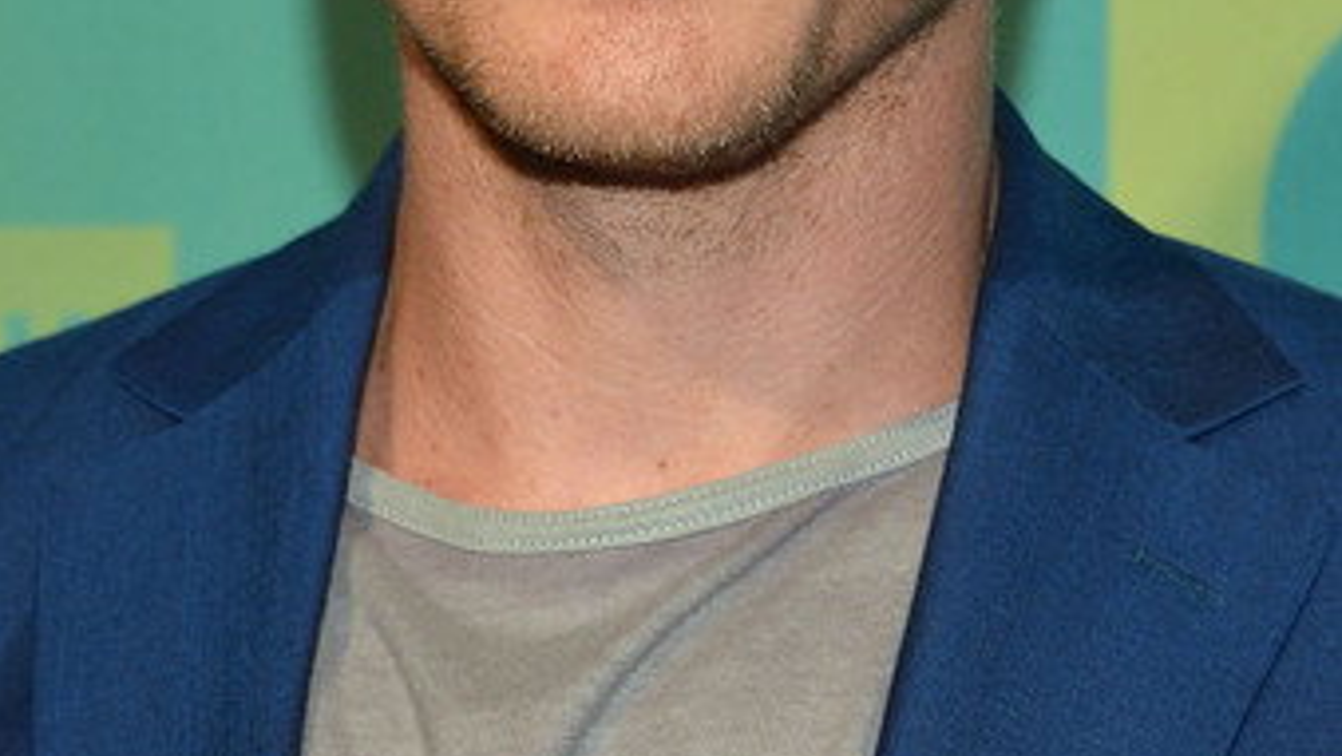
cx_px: 669
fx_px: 6764
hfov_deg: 11.3
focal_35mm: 190
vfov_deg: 6.3
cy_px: -228
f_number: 7.1
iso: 800
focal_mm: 120
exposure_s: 1/250
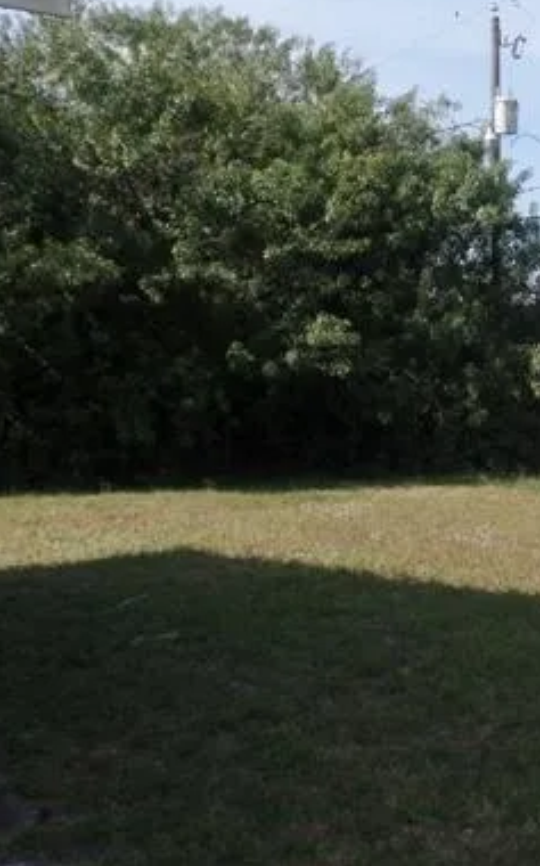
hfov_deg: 24.2
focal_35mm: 50
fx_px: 1179
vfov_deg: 40.3
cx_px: 590
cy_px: 467
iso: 80
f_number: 2.9
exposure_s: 1/1000
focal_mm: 5
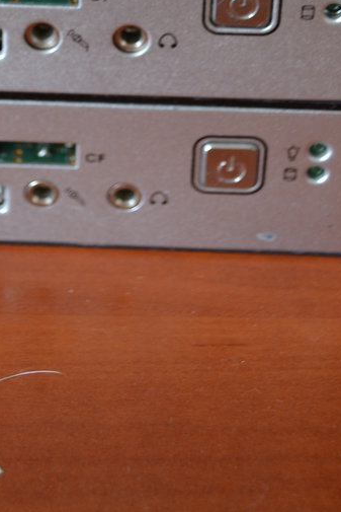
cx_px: 56
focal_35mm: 114
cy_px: -135
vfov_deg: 17.0
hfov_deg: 12.0
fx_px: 1619
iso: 400
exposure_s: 1/5
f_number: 4.5
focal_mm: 30
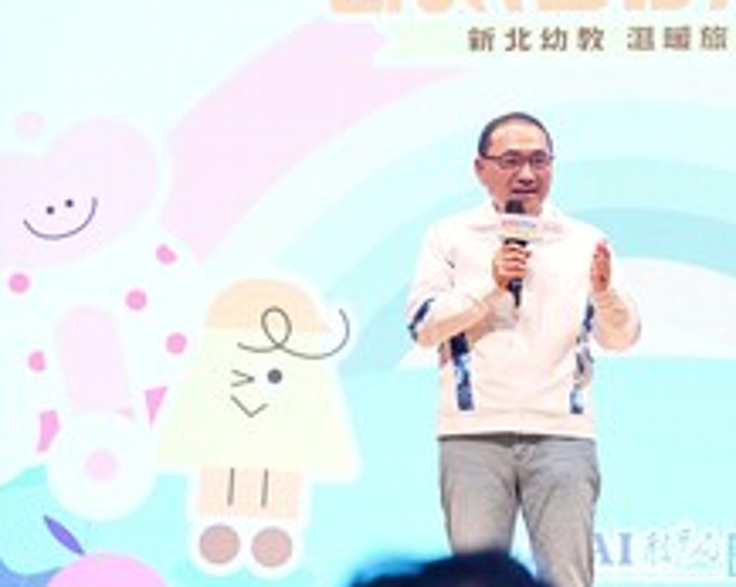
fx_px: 4525
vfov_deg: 7.4
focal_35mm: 208
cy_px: 243
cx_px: 563
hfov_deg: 9.3
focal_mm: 120
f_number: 5
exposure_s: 1/125
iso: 1000
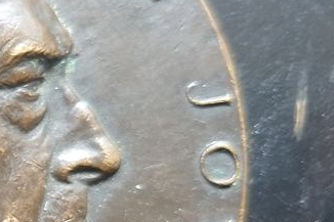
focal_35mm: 83
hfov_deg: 21.3
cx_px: -139
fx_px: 770
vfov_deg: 16.3
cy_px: 184
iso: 250
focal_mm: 4.3
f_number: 1.5
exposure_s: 1/20
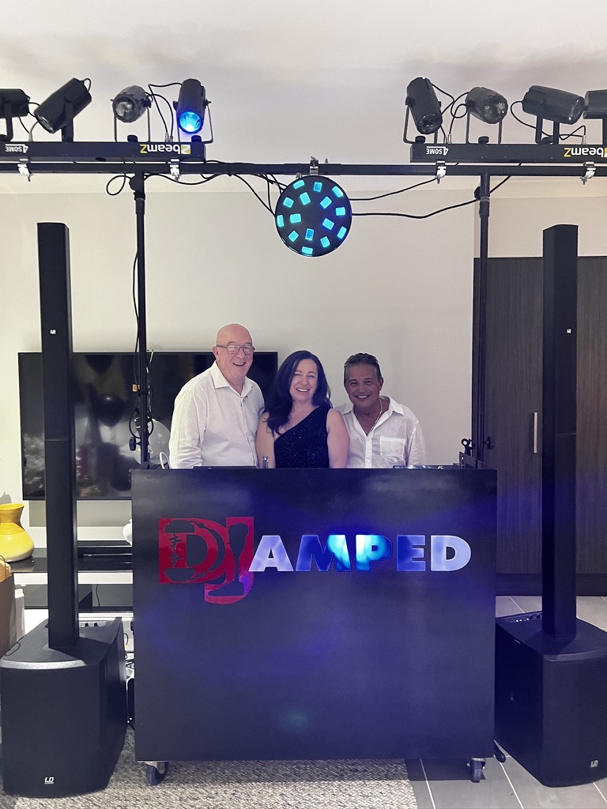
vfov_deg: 67.3
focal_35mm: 26
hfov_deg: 53.1
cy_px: 404
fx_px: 608
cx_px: 304
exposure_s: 1/25
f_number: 1.5
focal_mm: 5.7
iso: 640
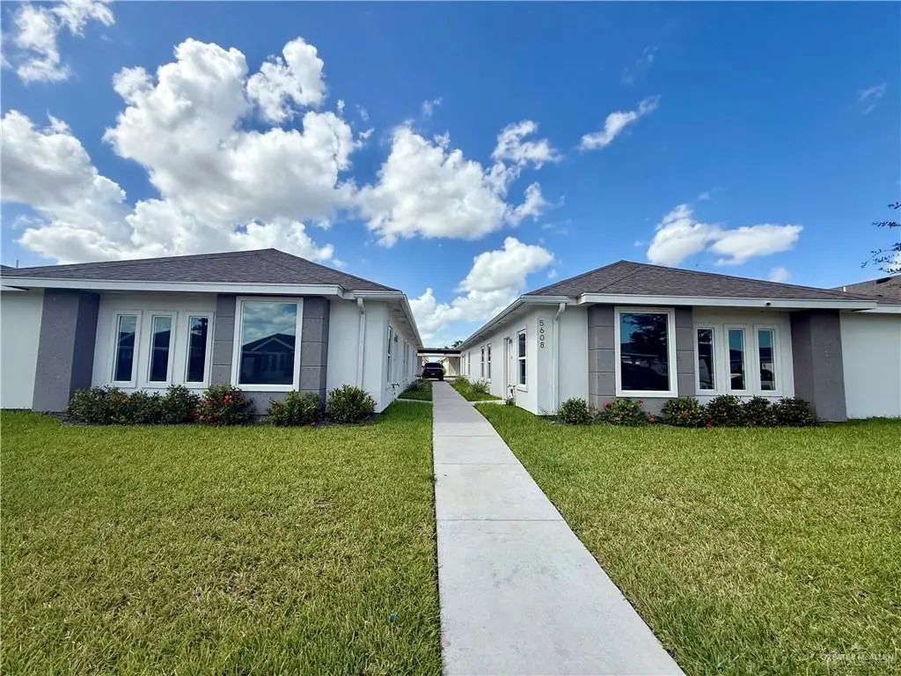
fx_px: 364
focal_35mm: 14
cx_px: 450
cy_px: 338
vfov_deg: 85.7
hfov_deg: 102.1
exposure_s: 1/2410
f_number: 2.2
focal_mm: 2.22
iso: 50
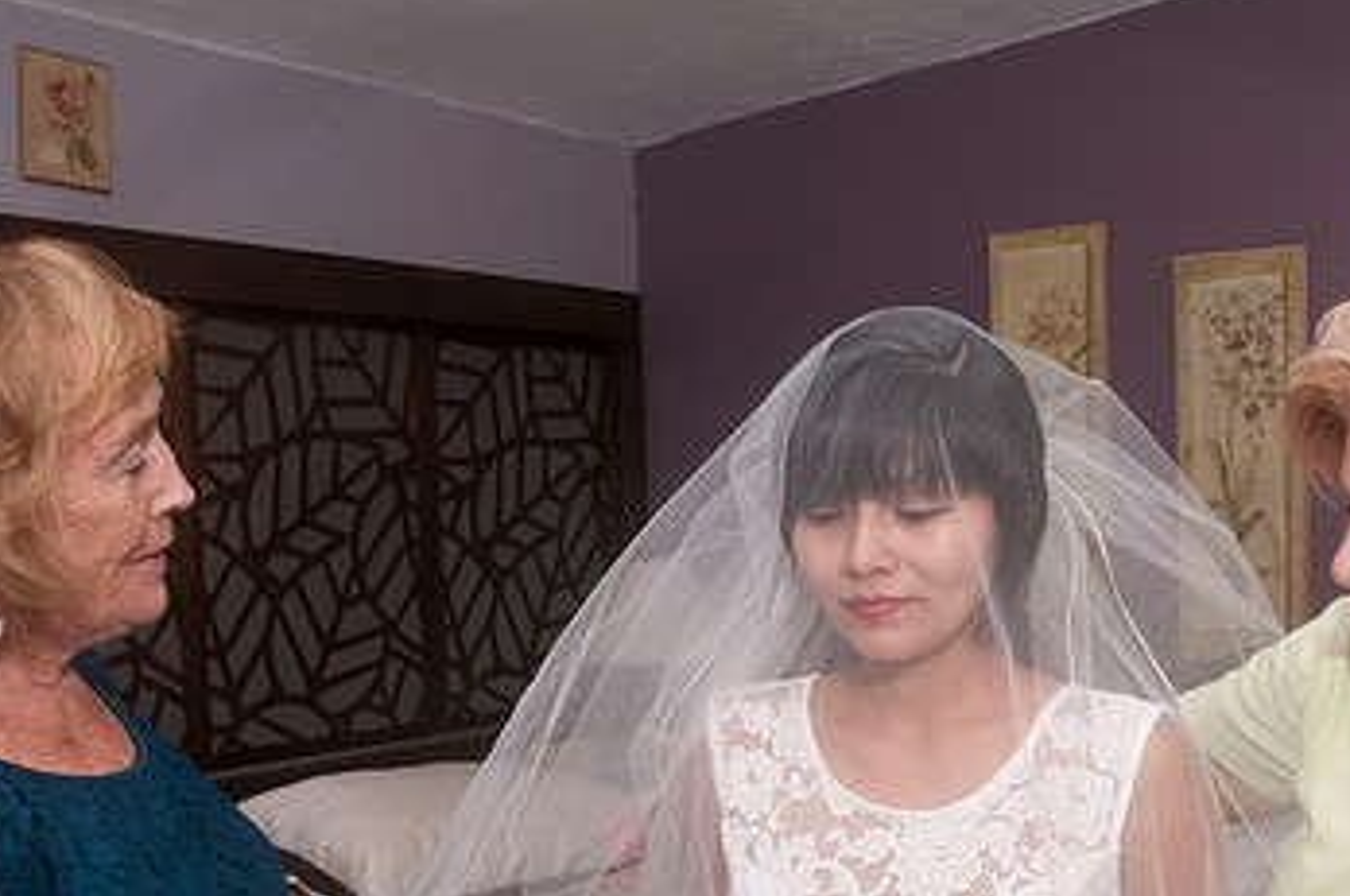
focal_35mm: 45
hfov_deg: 43.5
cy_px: 720
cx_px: 784
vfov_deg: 29.1
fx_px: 1685
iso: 400
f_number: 11
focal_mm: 18
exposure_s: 1/250
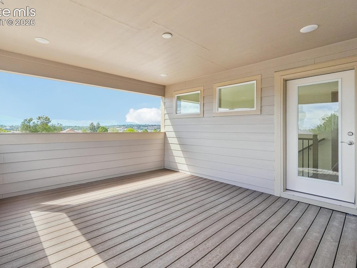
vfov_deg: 74.7
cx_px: 166
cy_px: 129
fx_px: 175
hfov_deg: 90.9
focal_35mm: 17
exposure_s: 1/500
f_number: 8
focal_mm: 10
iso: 800
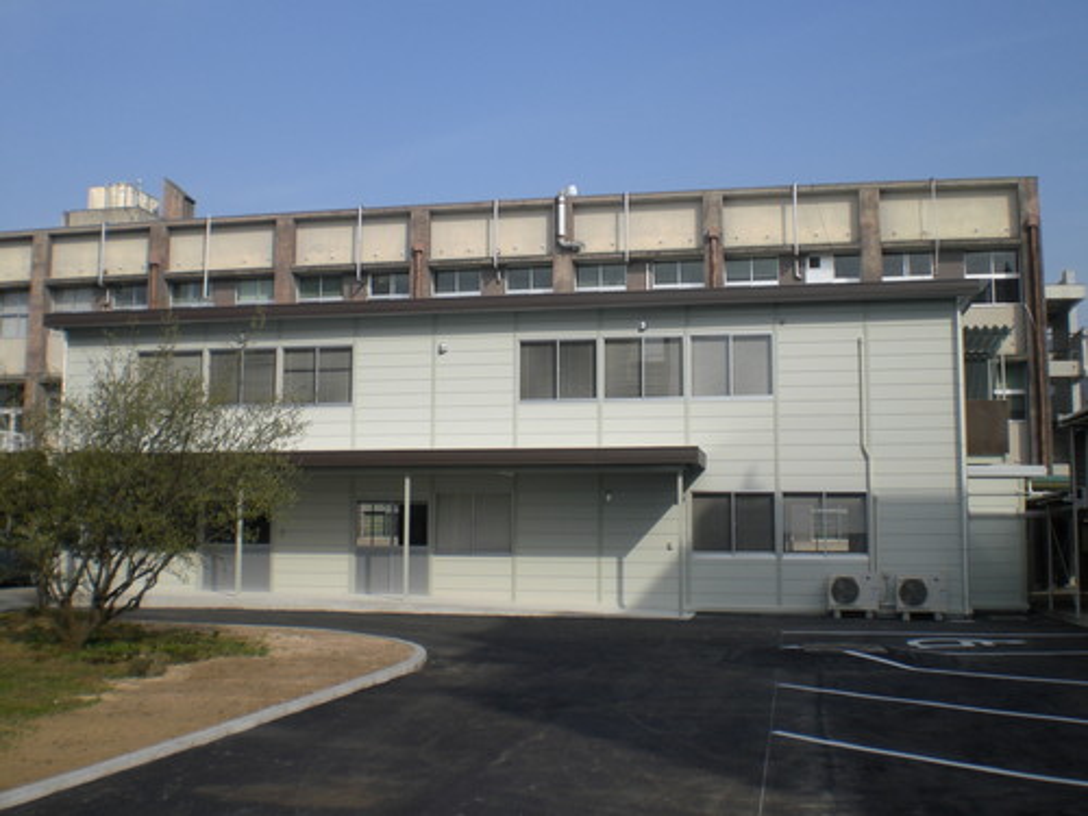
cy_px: 408
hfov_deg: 49.0
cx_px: 544
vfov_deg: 37.7
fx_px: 1194
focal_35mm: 38
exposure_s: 1/400
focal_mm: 6.3
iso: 50
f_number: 4.4
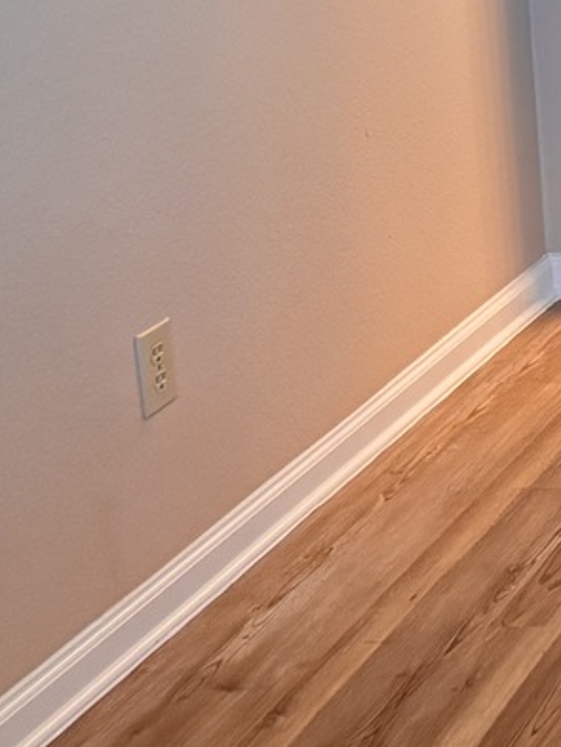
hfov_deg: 13.0
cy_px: -122
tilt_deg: -8.1
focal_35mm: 88
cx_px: 1314
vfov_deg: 20.9
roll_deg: +1.0
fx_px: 1901
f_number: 1.78
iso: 500
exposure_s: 1/60
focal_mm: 6.76
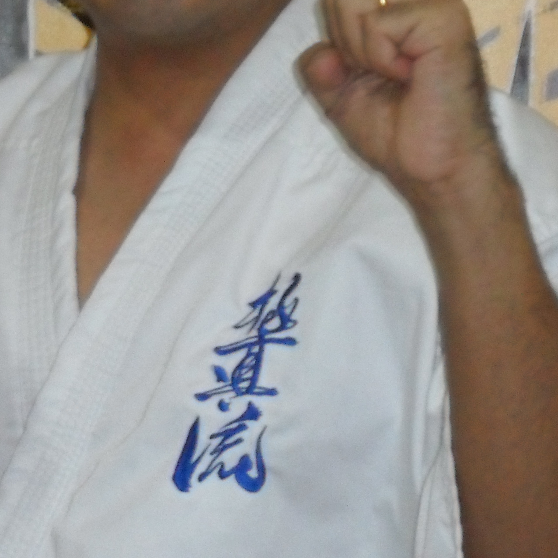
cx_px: 206
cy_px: 246
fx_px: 4979
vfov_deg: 6.4
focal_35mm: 273
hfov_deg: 6.4
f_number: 5
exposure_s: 1/60
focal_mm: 19.6
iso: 400
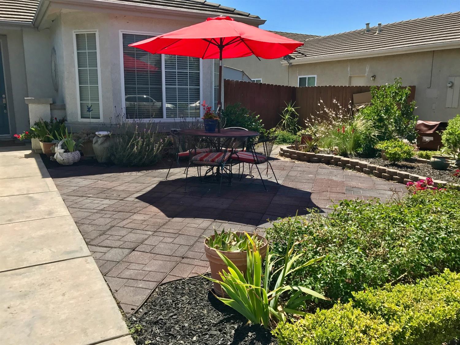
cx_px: 230
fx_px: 372
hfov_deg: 63.5
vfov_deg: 49.7
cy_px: 172
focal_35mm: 28
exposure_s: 1/1473
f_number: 1.8
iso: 20
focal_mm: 3.99
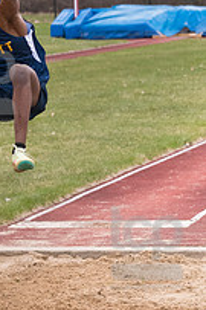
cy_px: 82
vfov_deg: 7.5
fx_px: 2347
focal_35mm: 273
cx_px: -21
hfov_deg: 5.0
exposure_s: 1/2000
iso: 2000
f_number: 4.5
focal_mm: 82
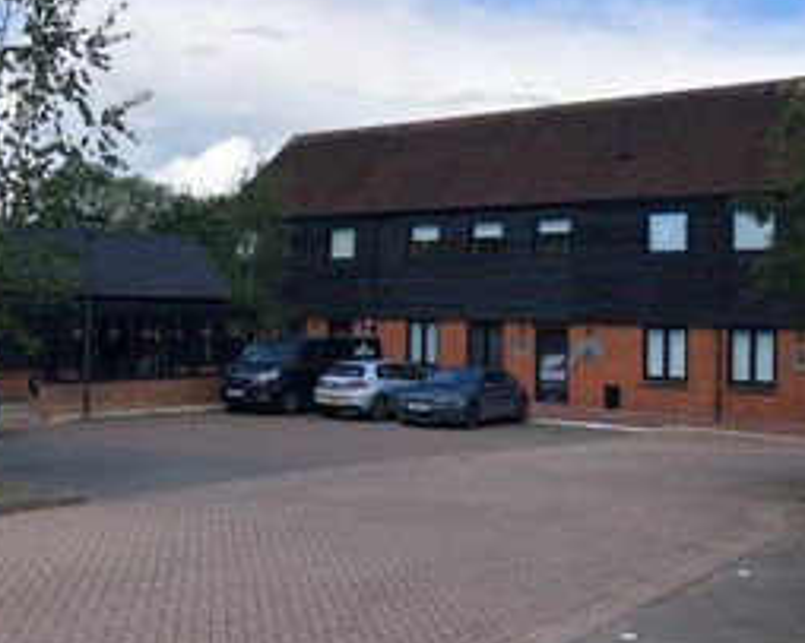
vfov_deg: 34.9
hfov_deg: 42.9
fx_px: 1024
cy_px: 298
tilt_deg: +1.4
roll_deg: -1.4
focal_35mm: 43
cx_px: 383
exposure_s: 1/1715
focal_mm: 3.99
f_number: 1.8
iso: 20
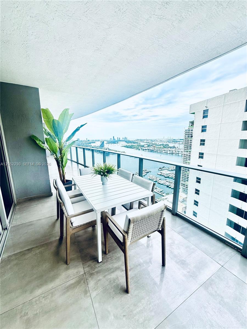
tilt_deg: -10.7
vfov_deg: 102.1
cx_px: 124
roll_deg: +0.7
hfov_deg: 85.7
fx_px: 133
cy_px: 164
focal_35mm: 14
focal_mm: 2.22
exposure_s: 1/355
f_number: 2.2
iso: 64
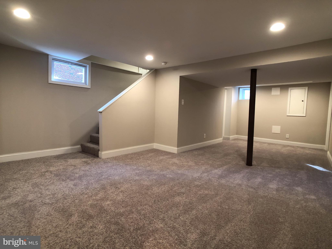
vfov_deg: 49.7
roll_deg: -1.9
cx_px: 166
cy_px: 124
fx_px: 269
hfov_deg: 63.4
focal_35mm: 28
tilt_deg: -4.2
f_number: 1.8
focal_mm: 3.99
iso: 40
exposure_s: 1/17
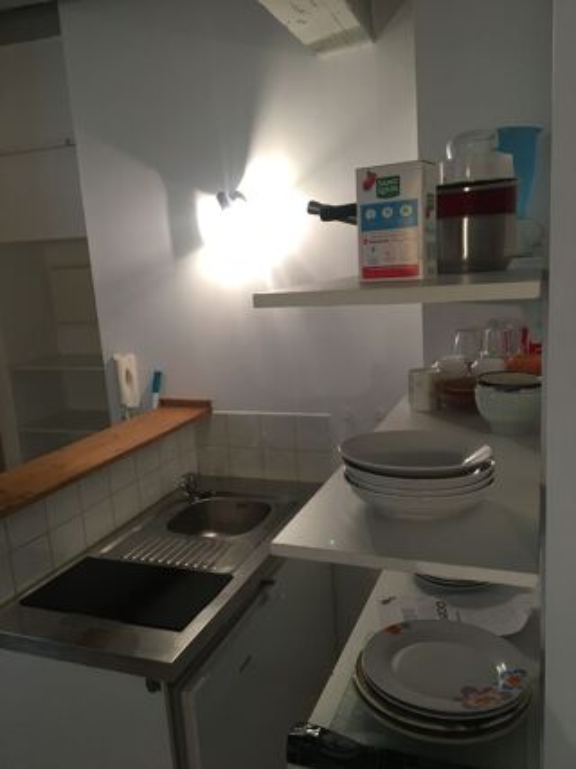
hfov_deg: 48.2
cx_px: 288
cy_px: 384
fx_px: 644
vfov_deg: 61.7
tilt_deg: -10.7
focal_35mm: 29
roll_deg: +4.4
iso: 80
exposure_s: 1/33
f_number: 2.2
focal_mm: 4.15
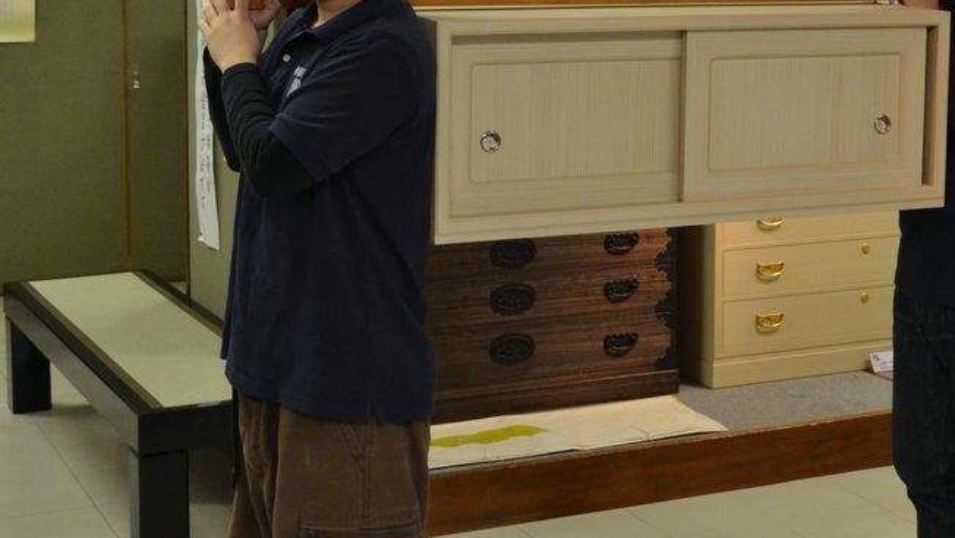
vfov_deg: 16.0
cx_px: 703
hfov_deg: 28.2
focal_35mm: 74
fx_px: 1874
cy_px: 17
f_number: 5.6
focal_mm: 24
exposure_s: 1/100
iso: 1600
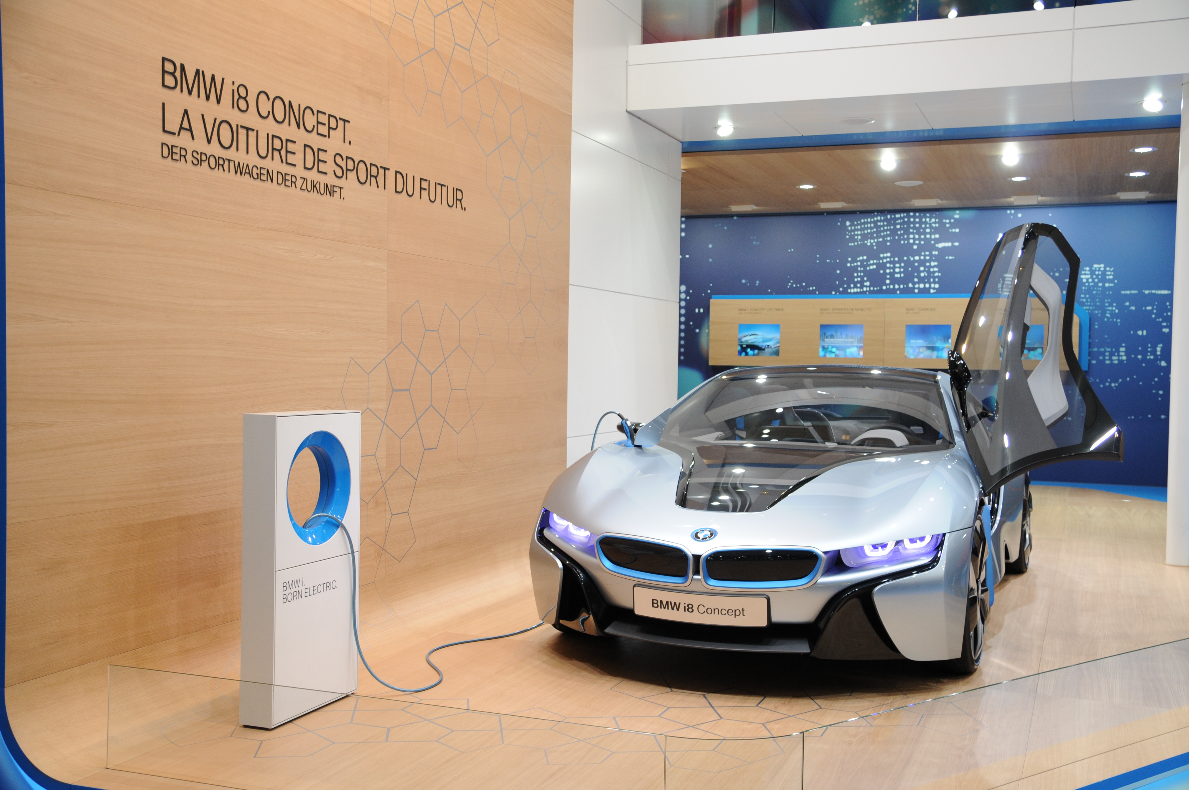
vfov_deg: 34.1
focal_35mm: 39
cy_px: 395
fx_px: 1287
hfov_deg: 49.6
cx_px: 594
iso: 400
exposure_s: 1/125
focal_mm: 26
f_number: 5.6
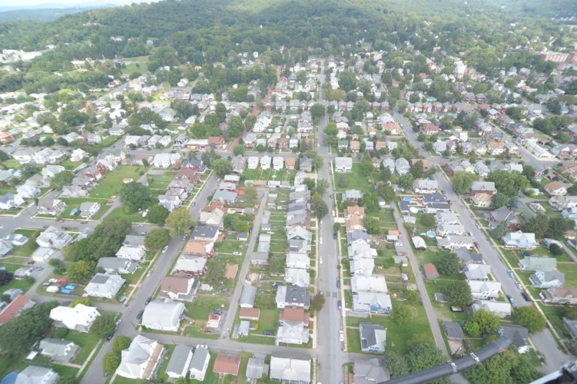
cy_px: 192
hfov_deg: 96.8
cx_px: 288
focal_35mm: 16
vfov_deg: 73.7
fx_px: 256
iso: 400
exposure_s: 1/640
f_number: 5.6
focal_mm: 16
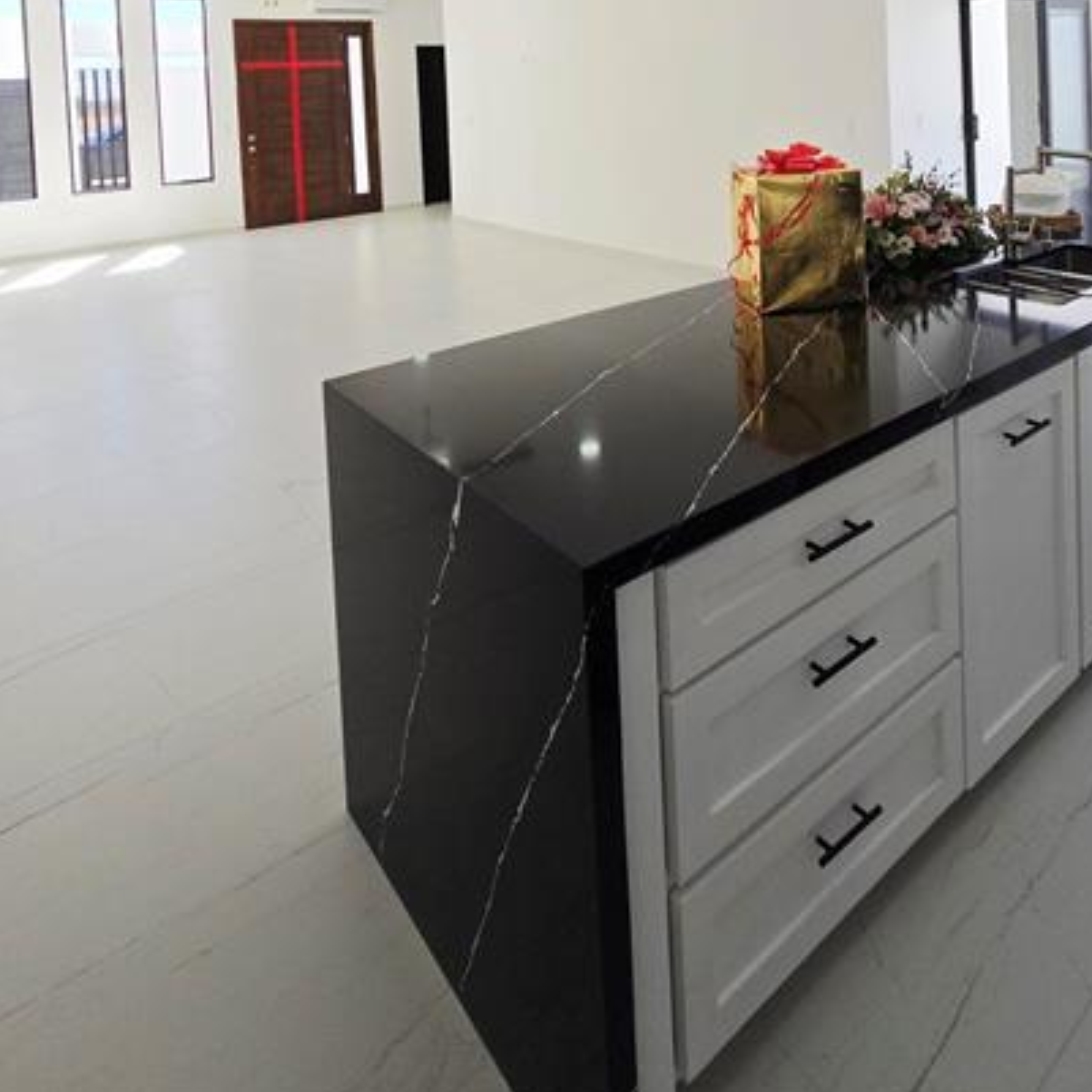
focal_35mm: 22
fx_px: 785
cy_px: 106
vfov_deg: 59.2
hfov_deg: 68.4
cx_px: 692
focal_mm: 2.2
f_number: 2.2
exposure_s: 1/465
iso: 50
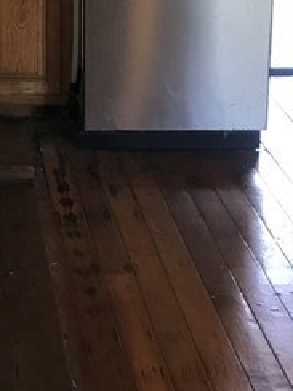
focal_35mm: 88
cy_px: -58
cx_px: -90
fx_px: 993
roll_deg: +1.4
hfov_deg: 15.9
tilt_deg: -11.2
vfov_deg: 21.0
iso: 64
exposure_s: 1/15
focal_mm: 3.99
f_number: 1.8
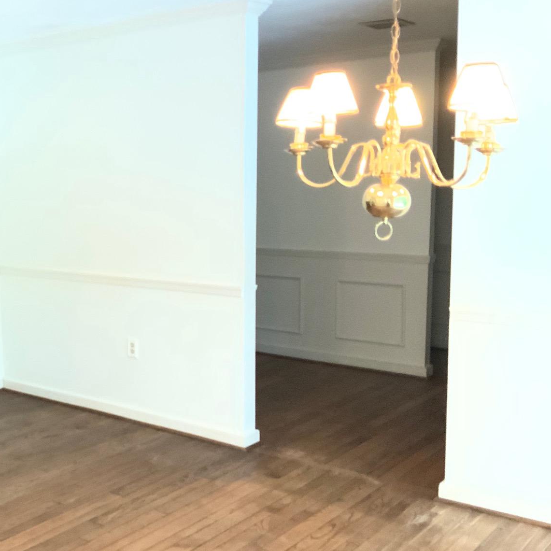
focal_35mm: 46
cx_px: 60
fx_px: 828
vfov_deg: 36.8
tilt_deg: -6.4
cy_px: 276
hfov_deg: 34.8
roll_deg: +0.7
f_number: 1.8
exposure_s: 1/40
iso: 320
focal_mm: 3
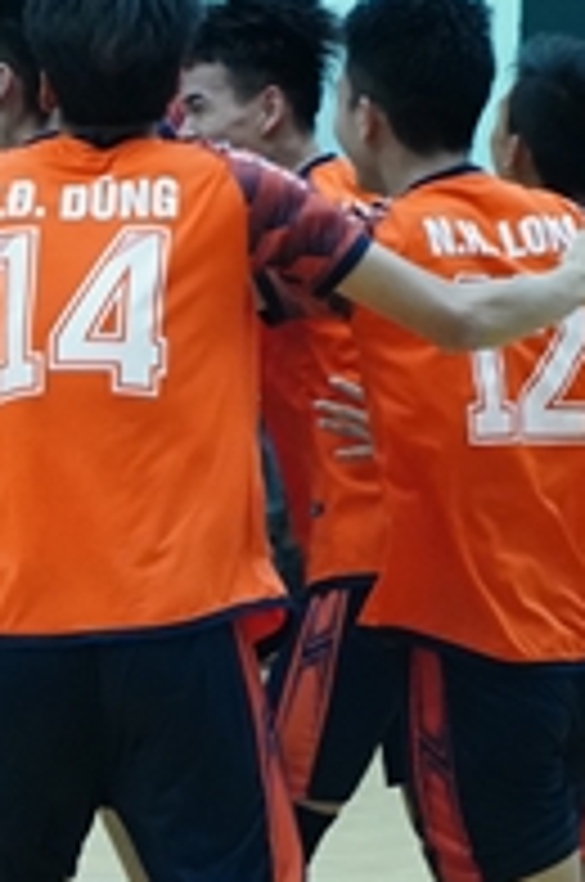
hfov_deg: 4.0
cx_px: -227
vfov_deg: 6.1
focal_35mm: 340
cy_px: 128
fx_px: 8316
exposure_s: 1/250
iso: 8000
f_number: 7.1
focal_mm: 100
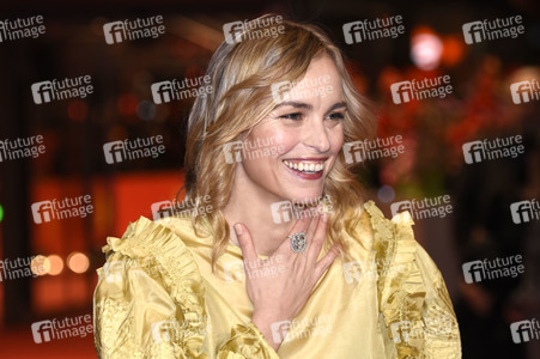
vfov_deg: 9.0
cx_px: 270
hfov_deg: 13.4
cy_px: 180
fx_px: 2293
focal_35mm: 153
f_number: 3.5
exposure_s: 1/320
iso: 800
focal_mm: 102
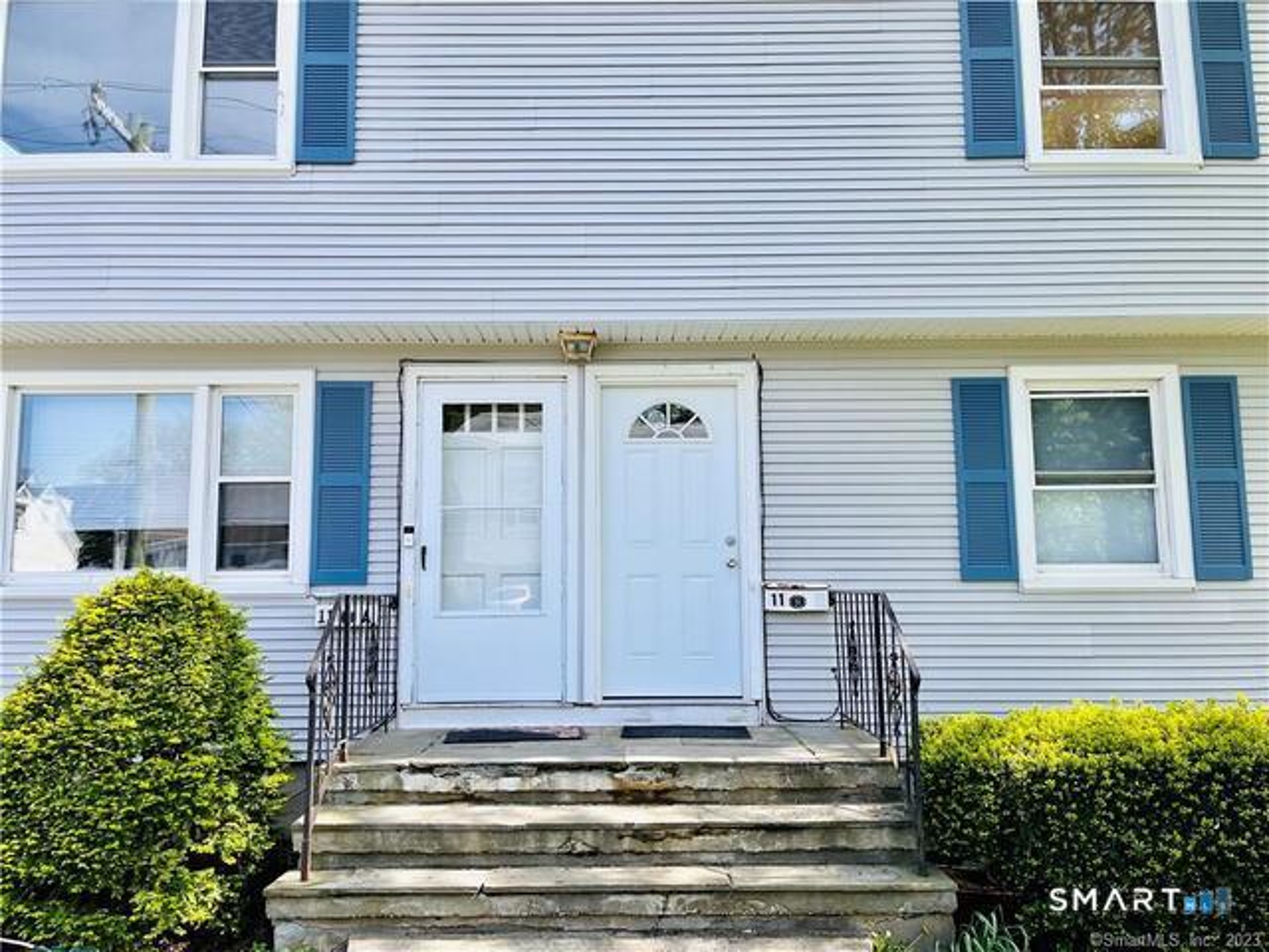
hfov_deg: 67.3
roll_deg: +0.4
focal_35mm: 26
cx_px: 634
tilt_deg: +6.4
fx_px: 953
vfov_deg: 53.1
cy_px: 476
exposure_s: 1/992
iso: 50
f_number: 1.6
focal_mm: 5.1
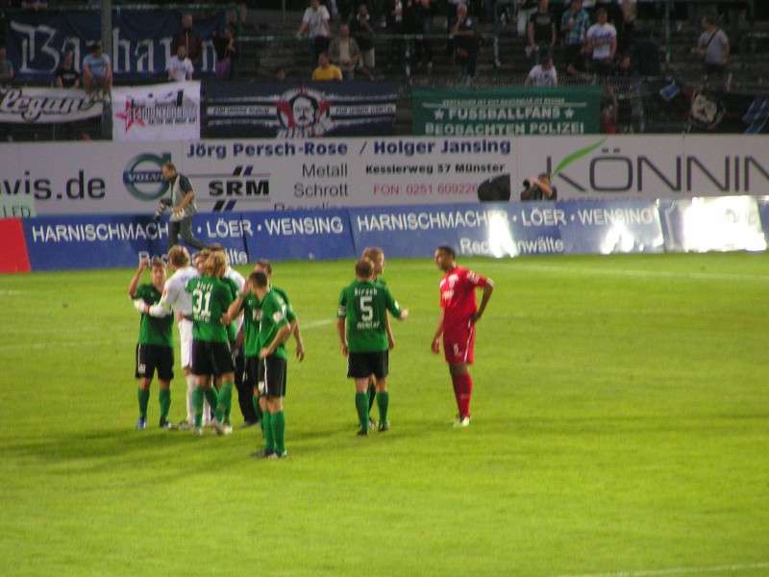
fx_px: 8442
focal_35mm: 380
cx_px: 384
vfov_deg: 3.9
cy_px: 288
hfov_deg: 5.2
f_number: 3.5
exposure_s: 1/60
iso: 200
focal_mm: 58
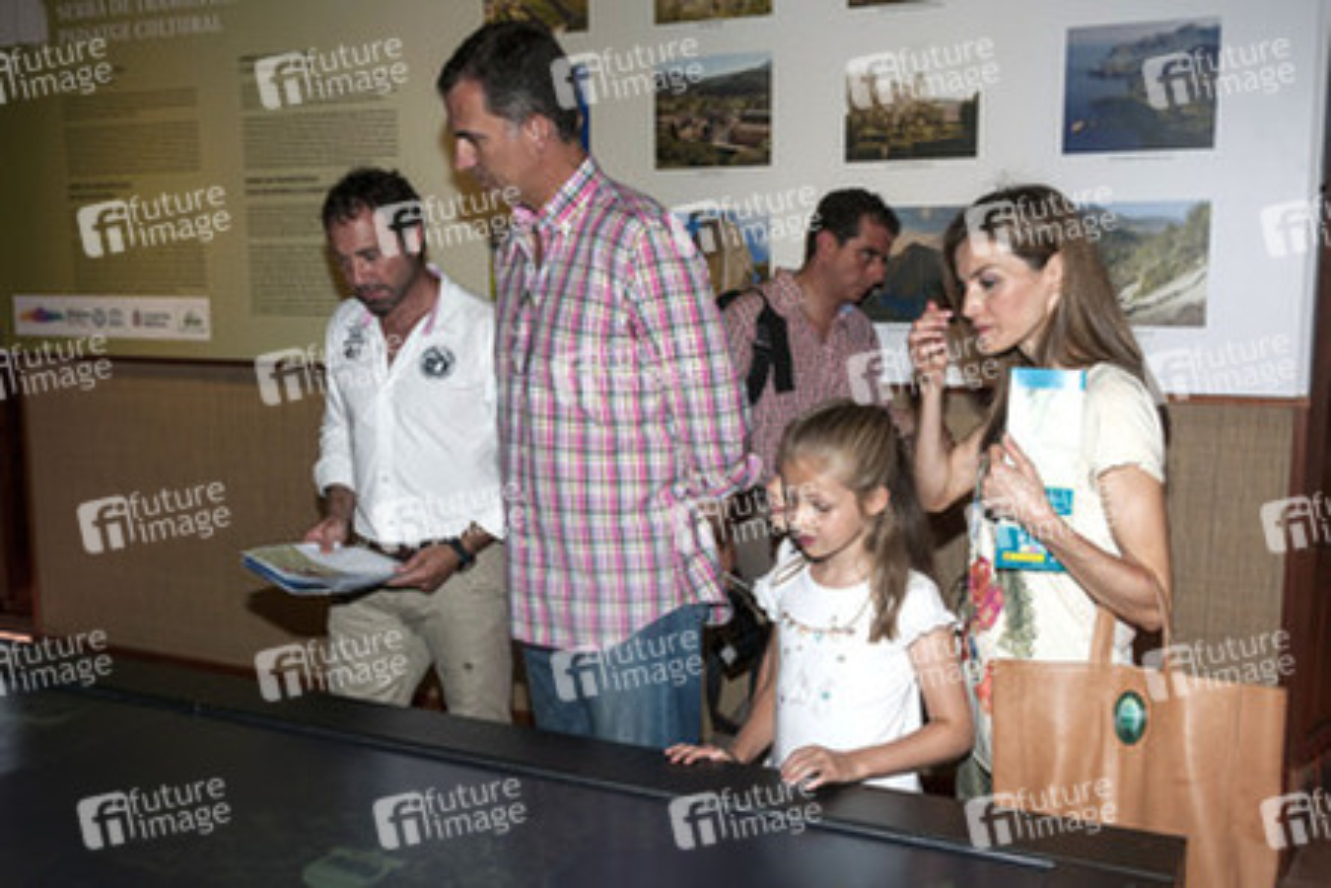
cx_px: 666
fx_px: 1331
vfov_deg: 36.9
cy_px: 444
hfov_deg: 53.1
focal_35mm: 36
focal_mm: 24
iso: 400
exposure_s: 1/80
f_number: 5.6
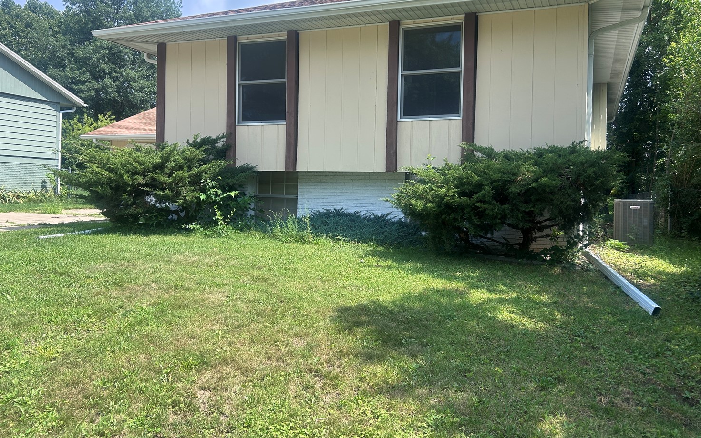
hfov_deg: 62.9
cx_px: 365
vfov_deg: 41.7
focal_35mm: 30
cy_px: 187
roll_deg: -1.3
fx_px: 573
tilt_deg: +1.6
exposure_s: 1/1412
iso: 50
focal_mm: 5.7
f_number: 1.5
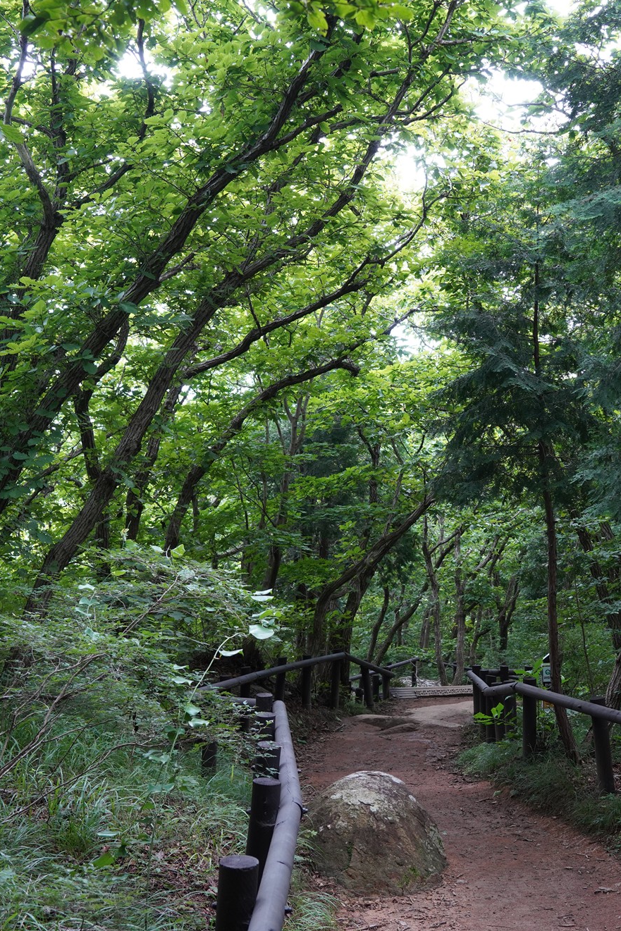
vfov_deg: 37.5
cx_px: 488
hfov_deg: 25.1
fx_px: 1371
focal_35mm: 53
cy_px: 467
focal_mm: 35
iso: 800
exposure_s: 1/100
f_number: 5
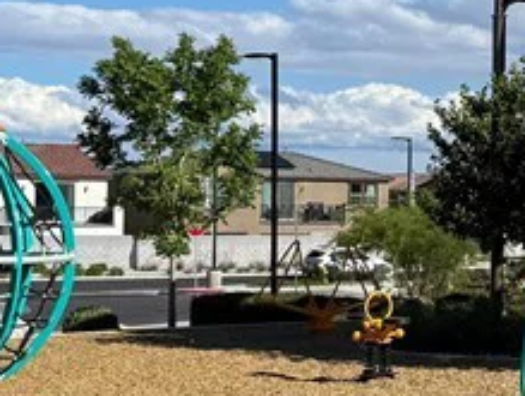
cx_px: 736
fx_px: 1701
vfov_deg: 13.3
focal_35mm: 112
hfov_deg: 16.3
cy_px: 178
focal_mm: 6.76
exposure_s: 1/6173
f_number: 1.78
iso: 80
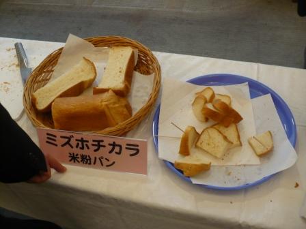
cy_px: 114
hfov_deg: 50.1
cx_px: 153
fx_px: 327
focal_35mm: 37
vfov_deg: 38.7
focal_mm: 6.1
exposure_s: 1/20
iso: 200
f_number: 2.8
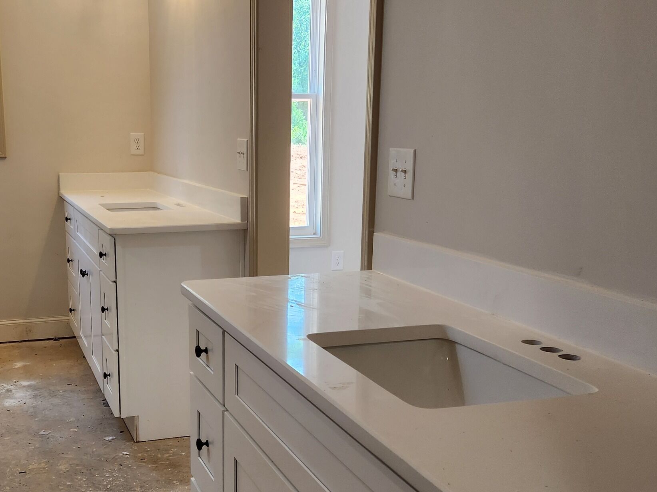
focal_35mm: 43
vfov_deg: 33.4
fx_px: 816
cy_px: 307
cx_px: 205
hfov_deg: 43.1
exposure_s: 1/180
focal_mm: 5.4
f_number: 1.8
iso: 125
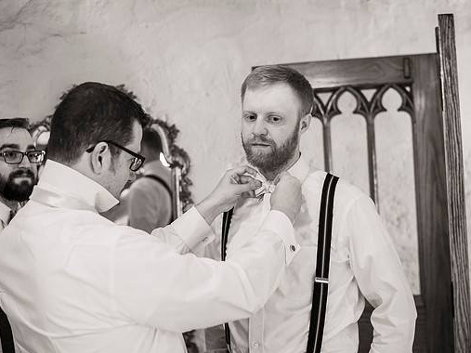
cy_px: 177
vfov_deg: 26.5
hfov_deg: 34.9
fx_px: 748
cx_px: 243
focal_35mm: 55
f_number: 2.8
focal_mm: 50
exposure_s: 1/40
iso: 1000
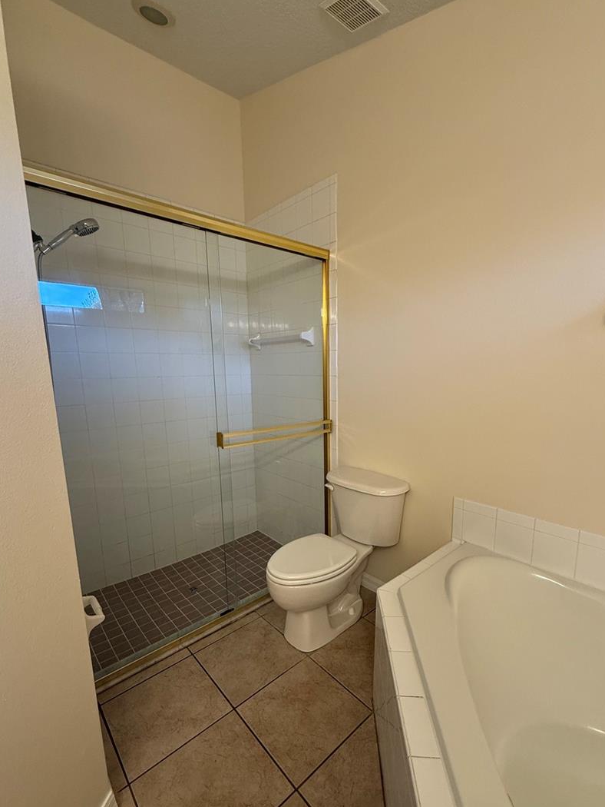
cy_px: 434
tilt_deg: -8.8
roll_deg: +1.4
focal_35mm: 16
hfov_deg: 78.0
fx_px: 373
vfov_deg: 94.3
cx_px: 321
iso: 160
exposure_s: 1/60
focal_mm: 2.22
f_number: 2.2
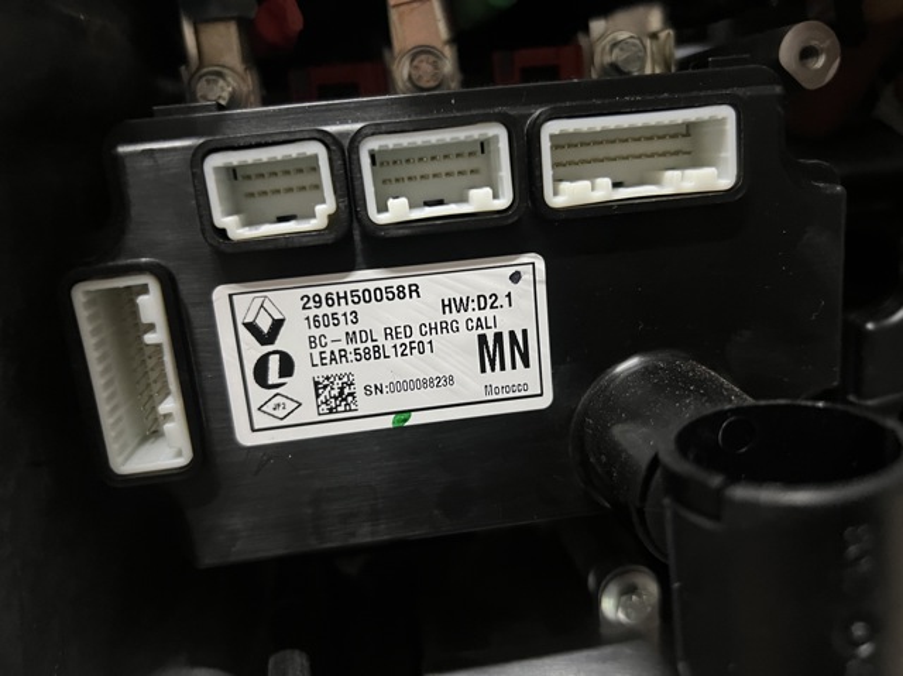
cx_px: 452
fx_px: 678
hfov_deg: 67.3
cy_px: 338
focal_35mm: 26
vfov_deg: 53.0
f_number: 1.5
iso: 640
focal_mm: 5.7
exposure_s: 1/40
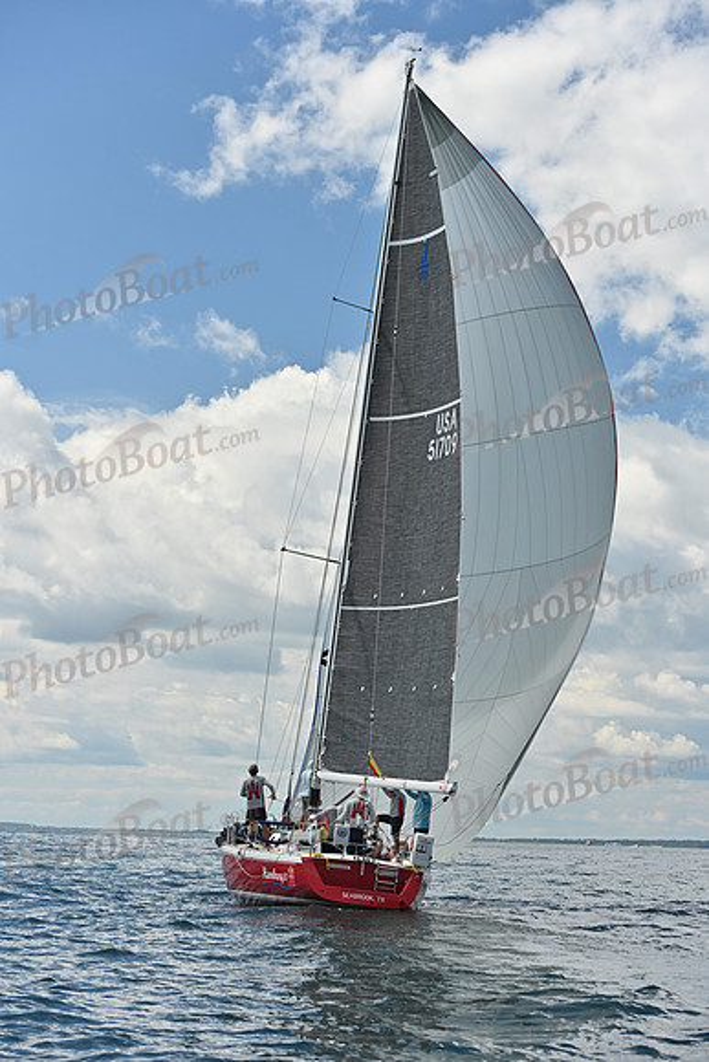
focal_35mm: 70
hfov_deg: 19.5
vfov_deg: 28.8
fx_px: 2067
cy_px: 531
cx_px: 354
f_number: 5
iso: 250
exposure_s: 1/1000
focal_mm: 70
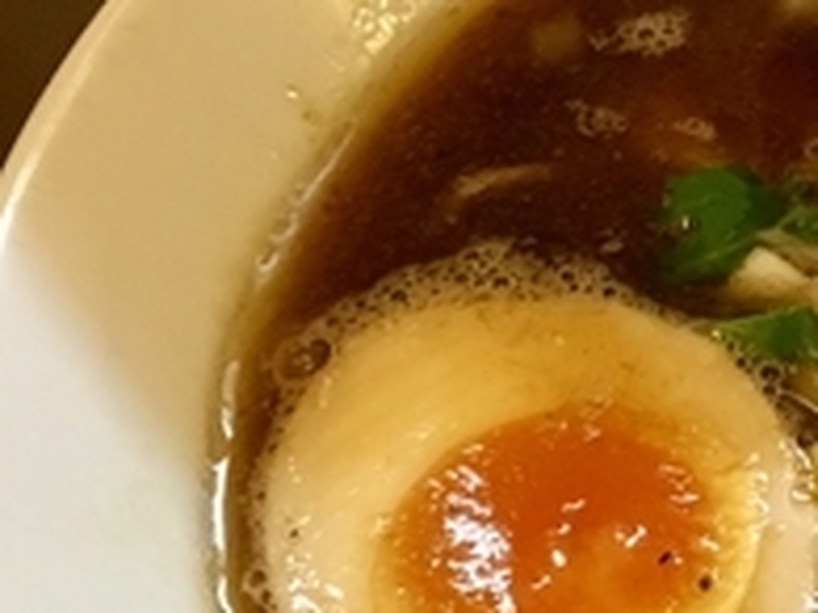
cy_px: 487
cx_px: 1267
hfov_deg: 15.2
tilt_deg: -49.9
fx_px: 2810
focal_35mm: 119
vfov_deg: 12.4
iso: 200
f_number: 2.2
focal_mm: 4.15
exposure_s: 1/33
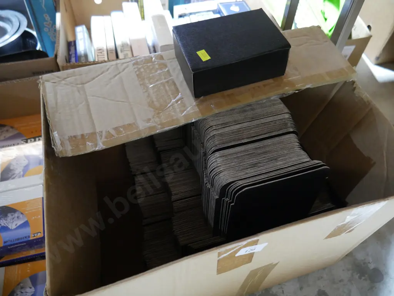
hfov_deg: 63.4
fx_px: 319
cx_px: 197
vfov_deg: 49.8
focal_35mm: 28
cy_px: 148
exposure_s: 1/60
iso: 3200
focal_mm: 14
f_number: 3.5
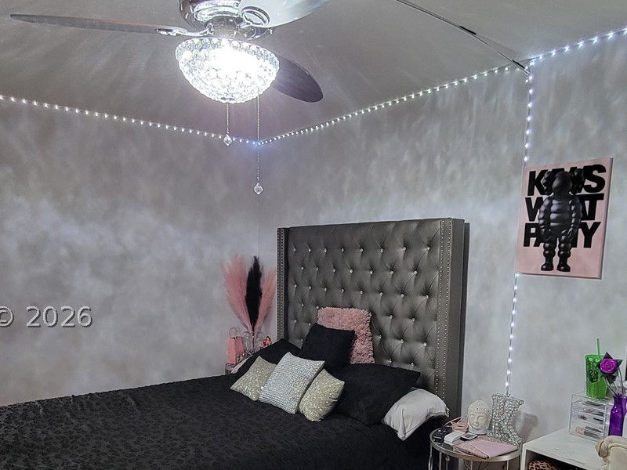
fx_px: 471
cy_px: 316
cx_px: 332
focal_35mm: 26
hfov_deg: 67.2
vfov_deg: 52.0
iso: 320
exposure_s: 1/60
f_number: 2.2
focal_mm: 2.2
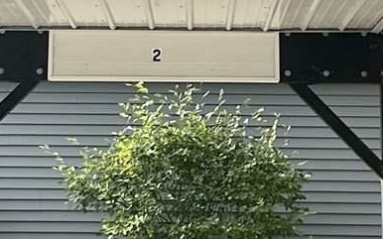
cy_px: -17
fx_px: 1586
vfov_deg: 8.6
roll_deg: -1.3
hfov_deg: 13.8
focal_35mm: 152
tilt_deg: +9.1
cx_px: 219
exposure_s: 1/1751
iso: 80
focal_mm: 6.86
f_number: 1.78
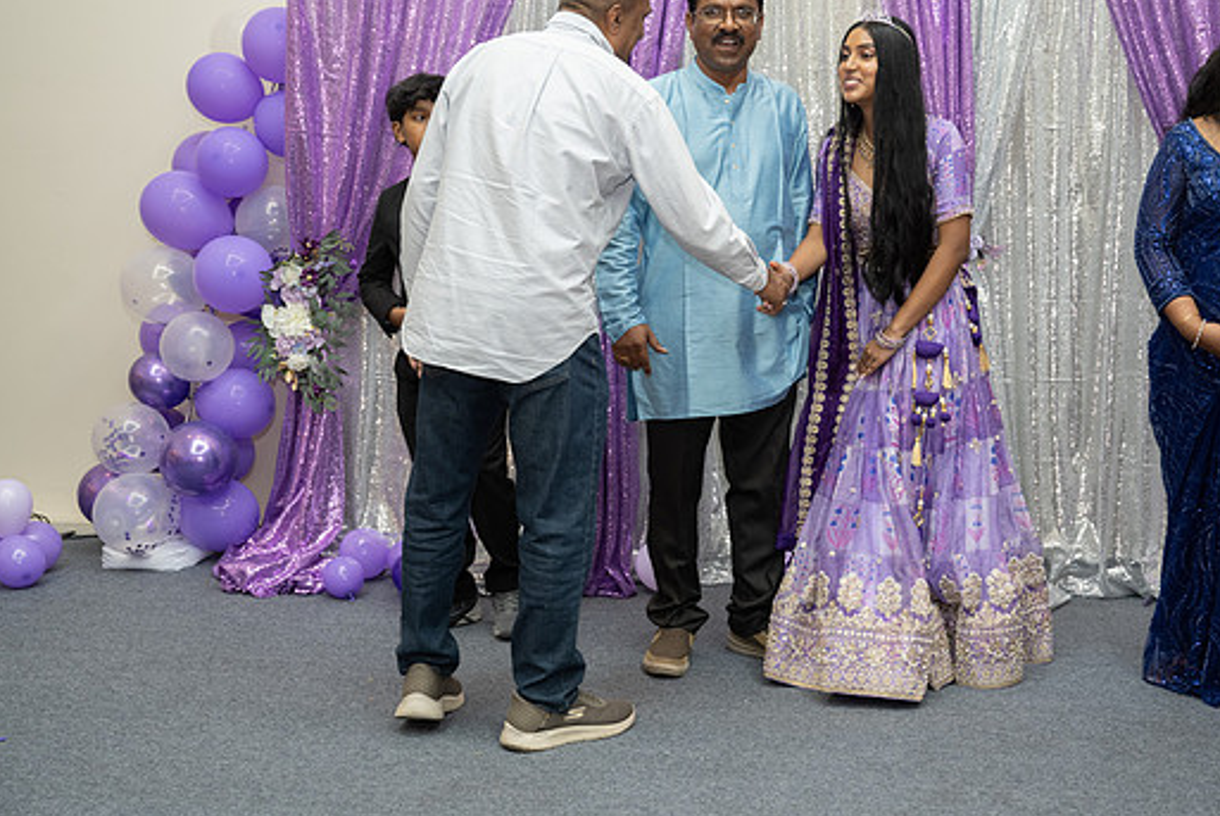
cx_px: 683
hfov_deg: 45.3
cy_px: 363
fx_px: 1458
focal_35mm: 43
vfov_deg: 31.2
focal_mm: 38
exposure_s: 1/160
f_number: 3.5
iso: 1000
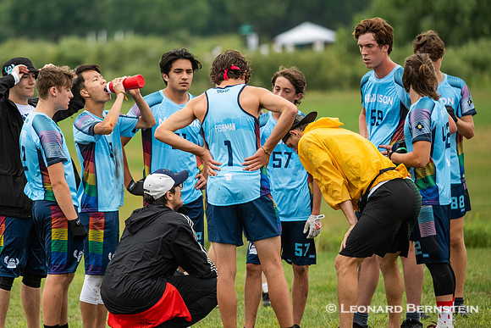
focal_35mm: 450
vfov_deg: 3.1
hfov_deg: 4.6
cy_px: 164
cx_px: 246
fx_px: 6139
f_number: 4.5
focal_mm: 300
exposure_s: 1/1600
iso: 1600
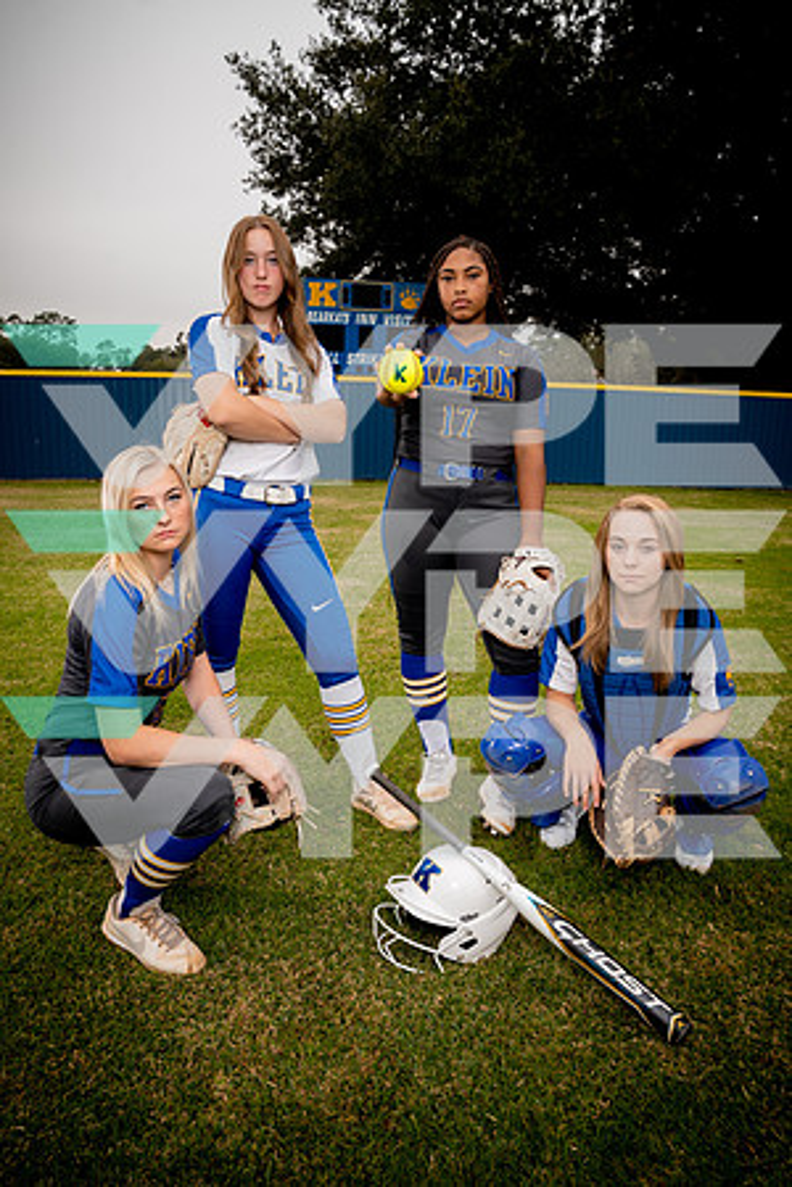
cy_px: 594
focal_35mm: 26
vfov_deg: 69.4
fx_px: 858
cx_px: 396
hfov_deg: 49.6
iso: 200
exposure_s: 1/250
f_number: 8
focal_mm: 26
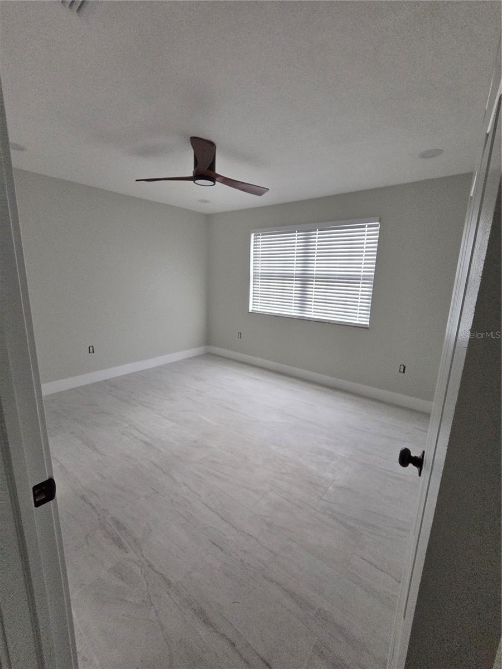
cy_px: 334
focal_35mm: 13
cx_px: 251
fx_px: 251
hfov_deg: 89.9
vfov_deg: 106.2
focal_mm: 2.2
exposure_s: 1/120
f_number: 2.2
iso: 250
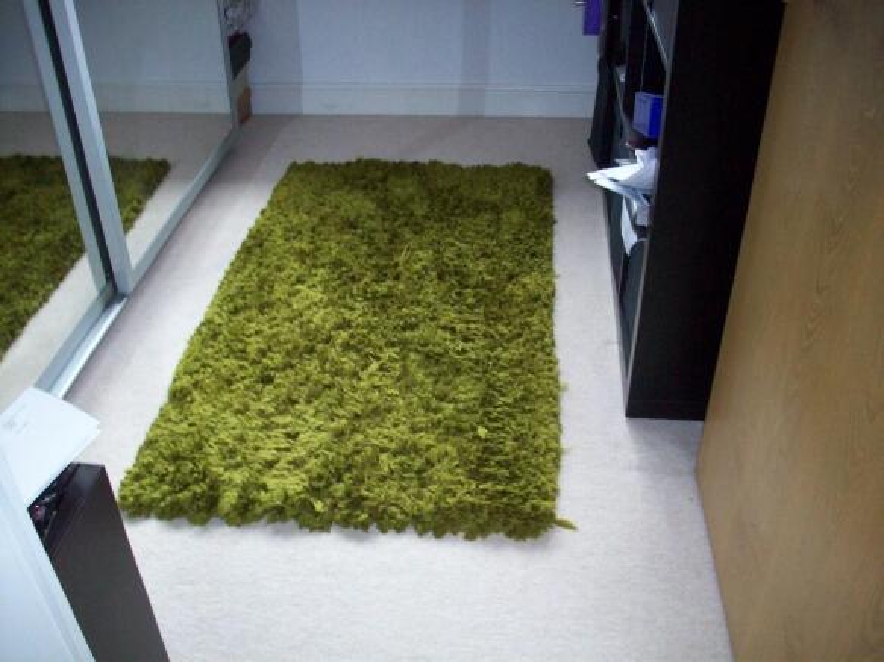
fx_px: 945
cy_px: 331
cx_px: 442
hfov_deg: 50.1
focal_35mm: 37
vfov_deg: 38.7
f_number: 2.8
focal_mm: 6.2
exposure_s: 1/45
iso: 160
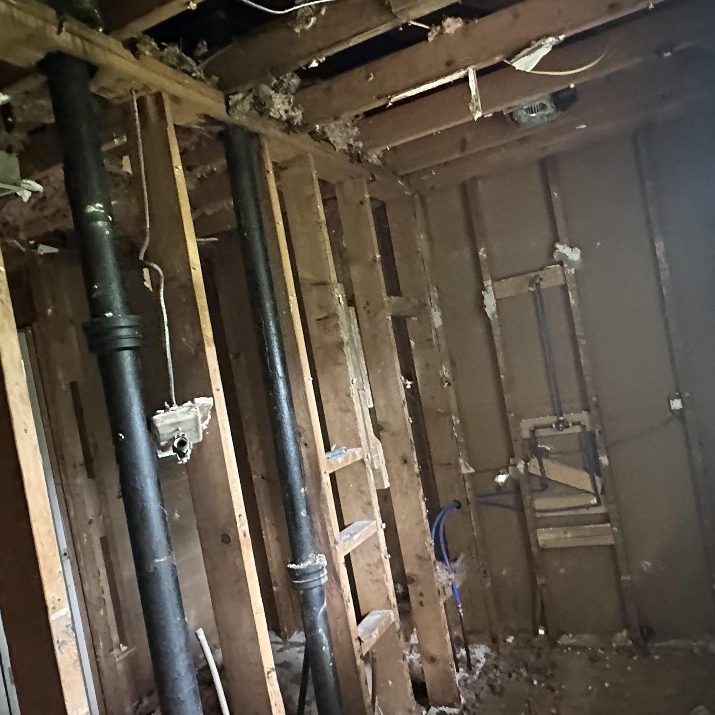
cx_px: 434
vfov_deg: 60.9
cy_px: 360
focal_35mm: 26
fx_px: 608
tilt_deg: +1.1
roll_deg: +9.9
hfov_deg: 60.4
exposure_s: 1/36
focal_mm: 2.22
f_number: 2.2
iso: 1600
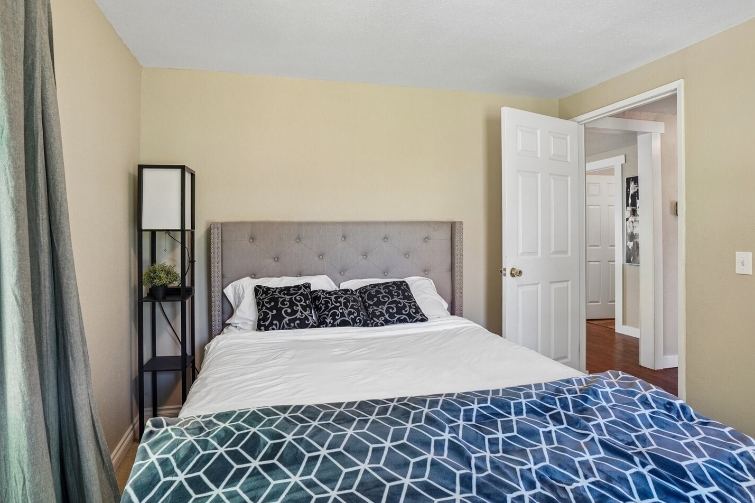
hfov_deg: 86.8
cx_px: 352
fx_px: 398
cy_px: 237
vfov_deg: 64.5
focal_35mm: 19
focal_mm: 16
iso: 400
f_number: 8
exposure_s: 1/10
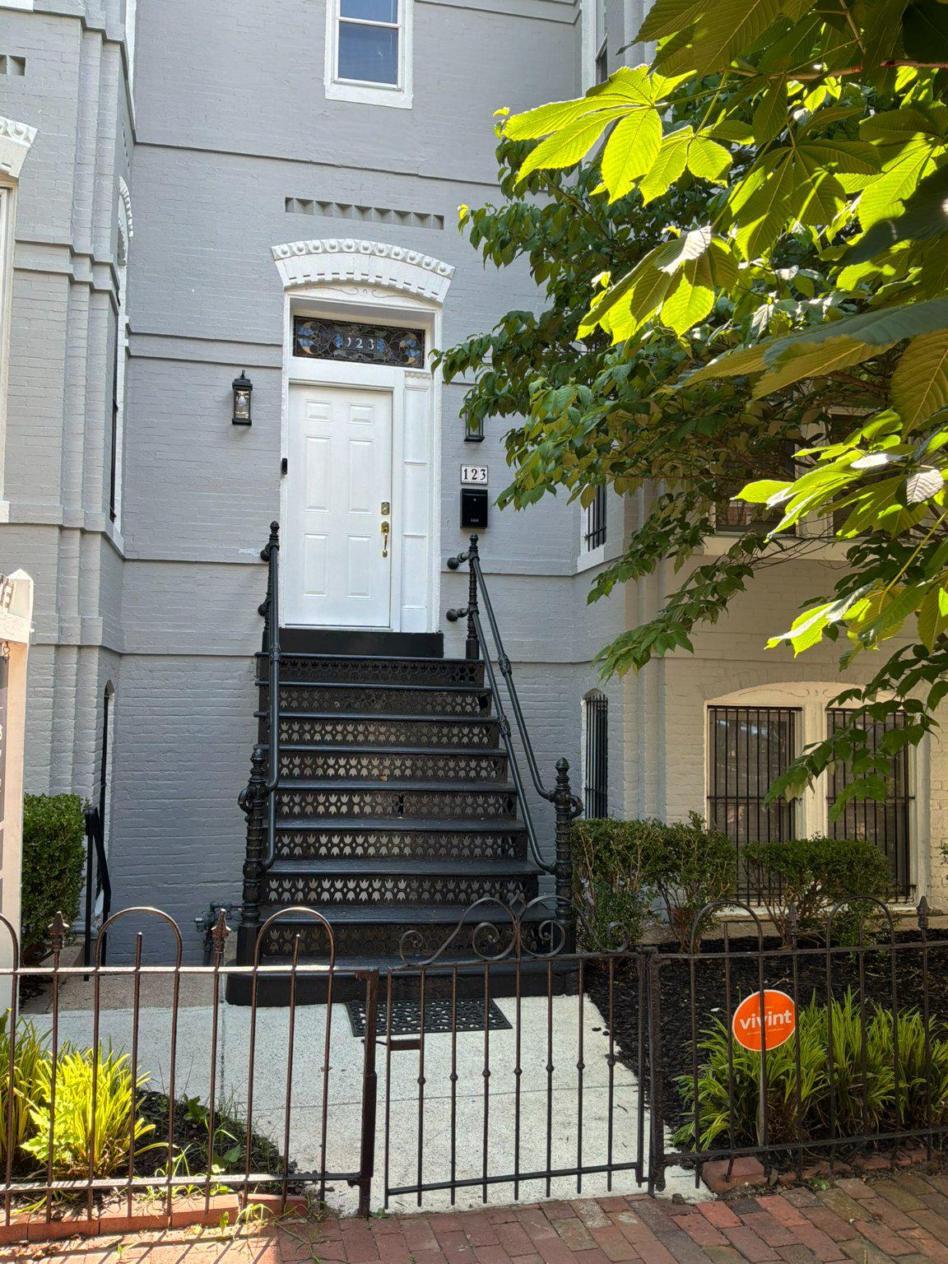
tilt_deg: +4.0
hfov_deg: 49.7
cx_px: 474
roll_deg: -0.2
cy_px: 632
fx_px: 1022
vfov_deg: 63.4
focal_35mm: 28
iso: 20
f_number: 1.8
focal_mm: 3
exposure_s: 1/181
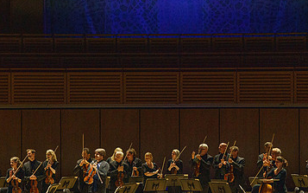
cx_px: 95
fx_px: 1402
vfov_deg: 7.9
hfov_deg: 12.5
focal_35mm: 167
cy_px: 83
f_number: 7.1
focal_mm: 100
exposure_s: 1/250
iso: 4000
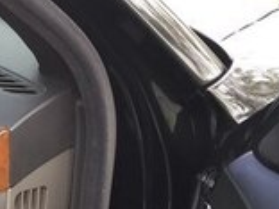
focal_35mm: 123
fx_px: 991
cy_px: 224
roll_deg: -2.0
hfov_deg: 13.9
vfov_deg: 11.9
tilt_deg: -24.7
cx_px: -254
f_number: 2.2
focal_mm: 4.15
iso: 32
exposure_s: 1/105
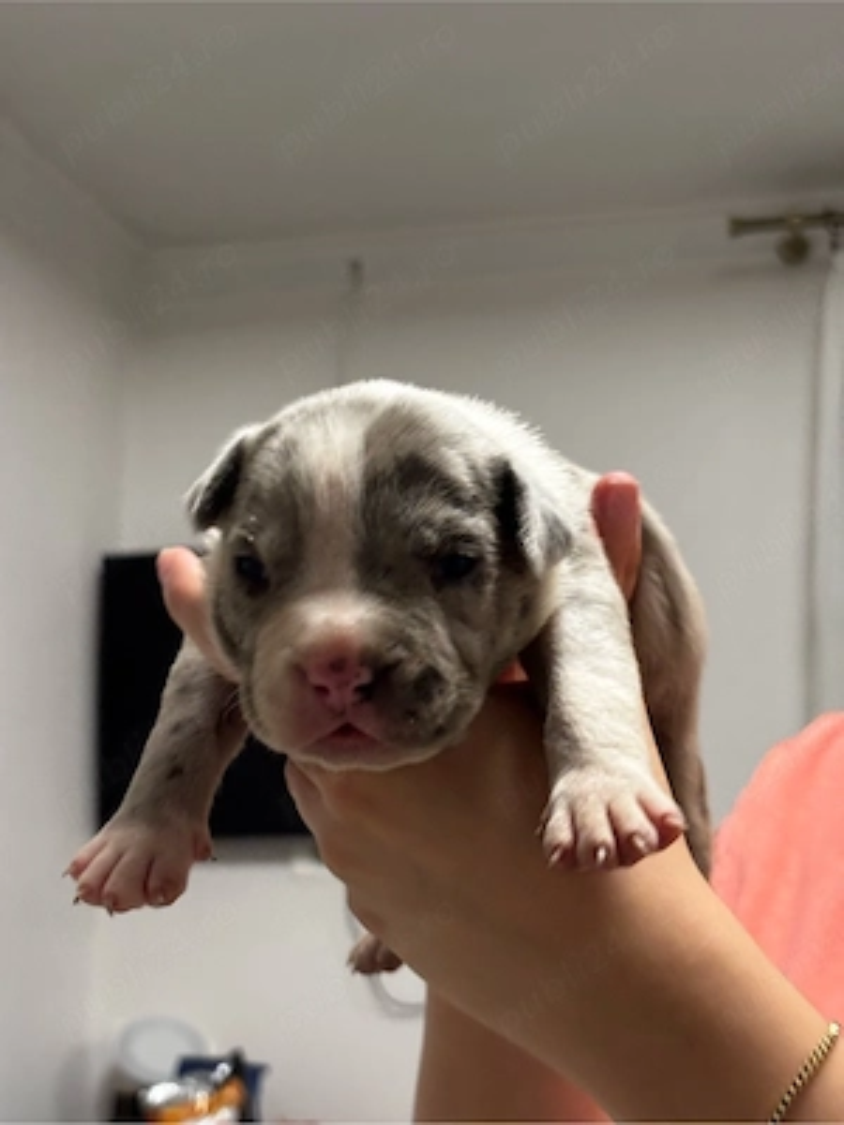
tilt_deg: +13.2
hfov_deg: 28.0
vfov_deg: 36.8
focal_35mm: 52
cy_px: 562
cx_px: 422
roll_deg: -2.7
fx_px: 1690
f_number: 1.6
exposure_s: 1/55
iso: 160
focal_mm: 5.96
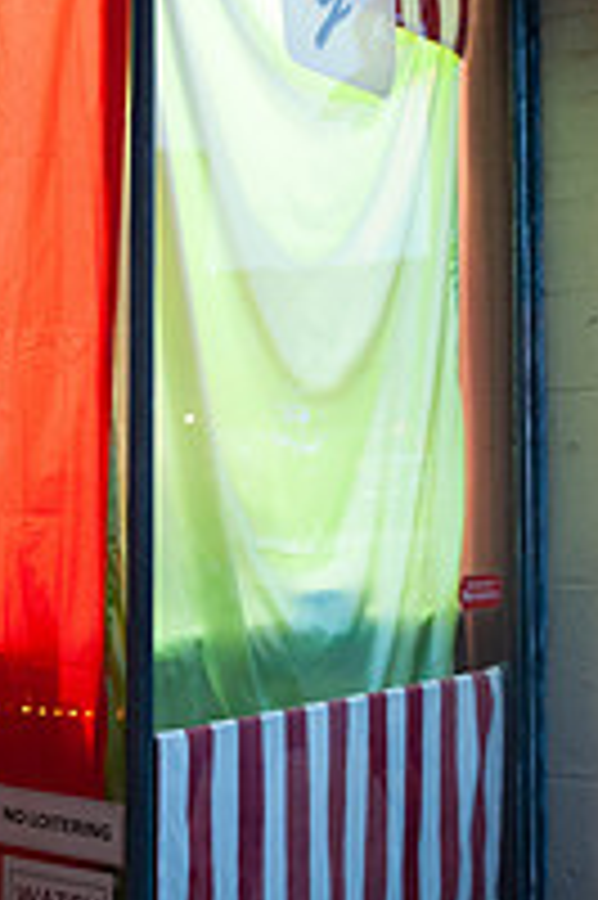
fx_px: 1797
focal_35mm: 72
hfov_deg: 18.5
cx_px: 29
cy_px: 414
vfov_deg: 28.1
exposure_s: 1/160
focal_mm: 32
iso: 2000
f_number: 3.2
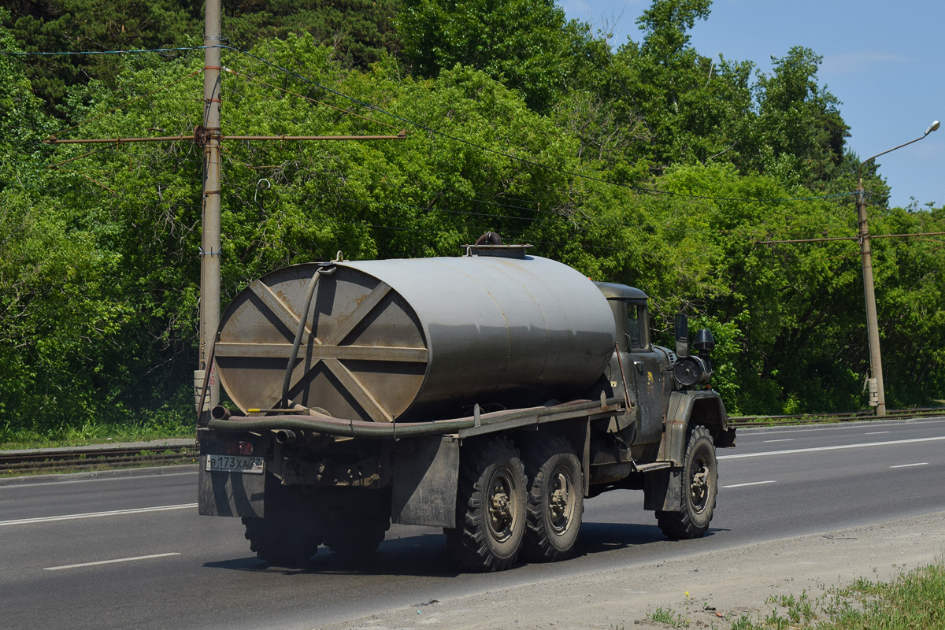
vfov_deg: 16.6
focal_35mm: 82
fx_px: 2165
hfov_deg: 24.6
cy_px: 315
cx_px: 472
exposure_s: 1/1250
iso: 200
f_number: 7.1
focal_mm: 55
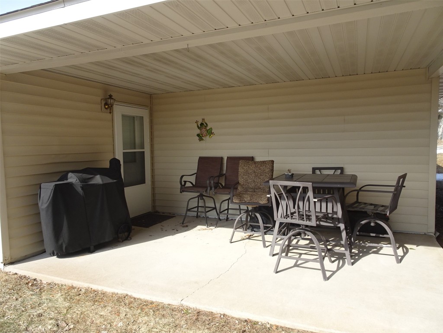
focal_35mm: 24
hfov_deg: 71.6
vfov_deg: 56.8
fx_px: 307
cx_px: 222
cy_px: 166
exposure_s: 1/400
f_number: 3.5
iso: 80
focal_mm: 4.1
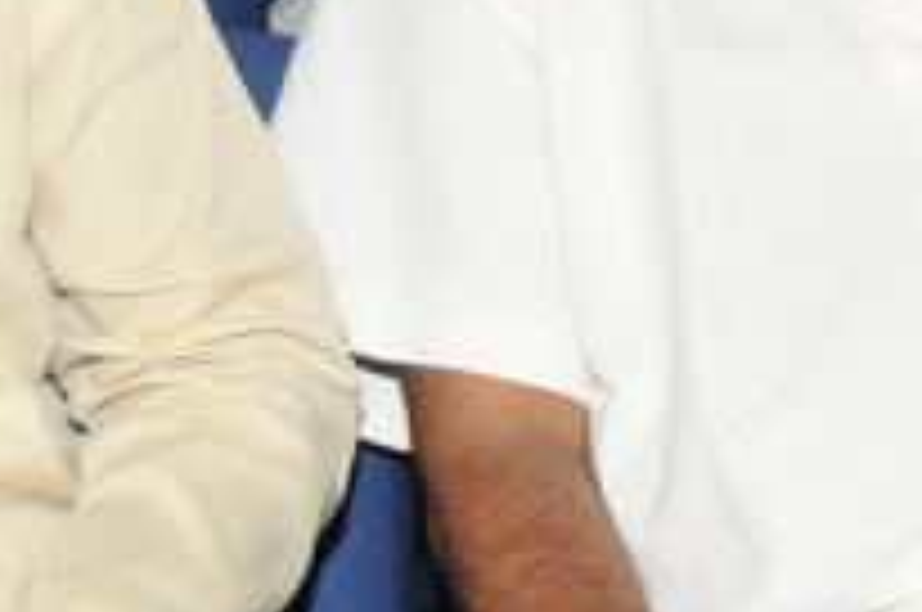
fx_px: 4858
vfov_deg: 7.2
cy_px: 180
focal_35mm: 190
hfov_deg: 10.6
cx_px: 1147
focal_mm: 38
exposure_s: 1/125
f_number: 5.6
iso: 200
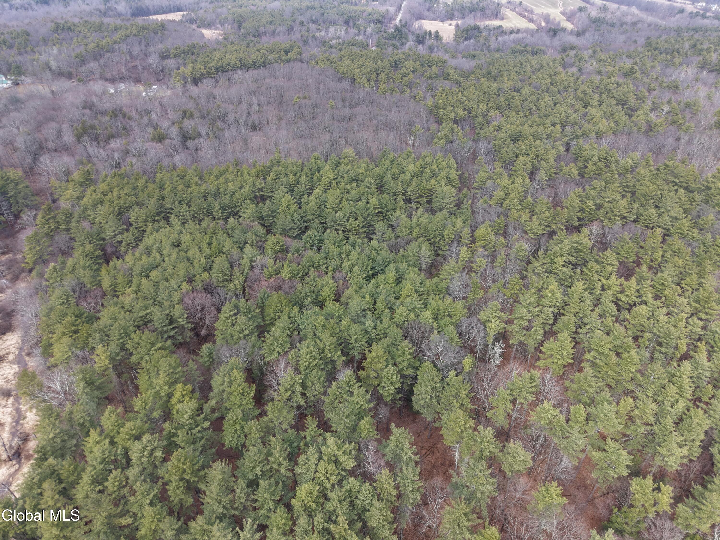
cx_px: 360
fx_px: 499
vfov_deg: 56.8
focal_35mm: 24
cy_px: 270
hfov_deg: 71.6
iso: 100
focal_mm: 8.67
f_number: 1.8
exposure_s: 1/725
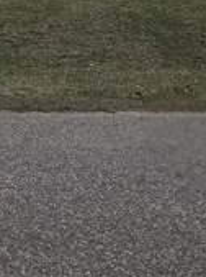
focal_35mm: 74
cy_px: -85
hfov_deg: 18.2
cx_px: -80
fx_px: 589
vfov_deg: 23.3
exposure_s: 1/10000
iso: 40
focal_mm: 2.2
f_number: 1.9
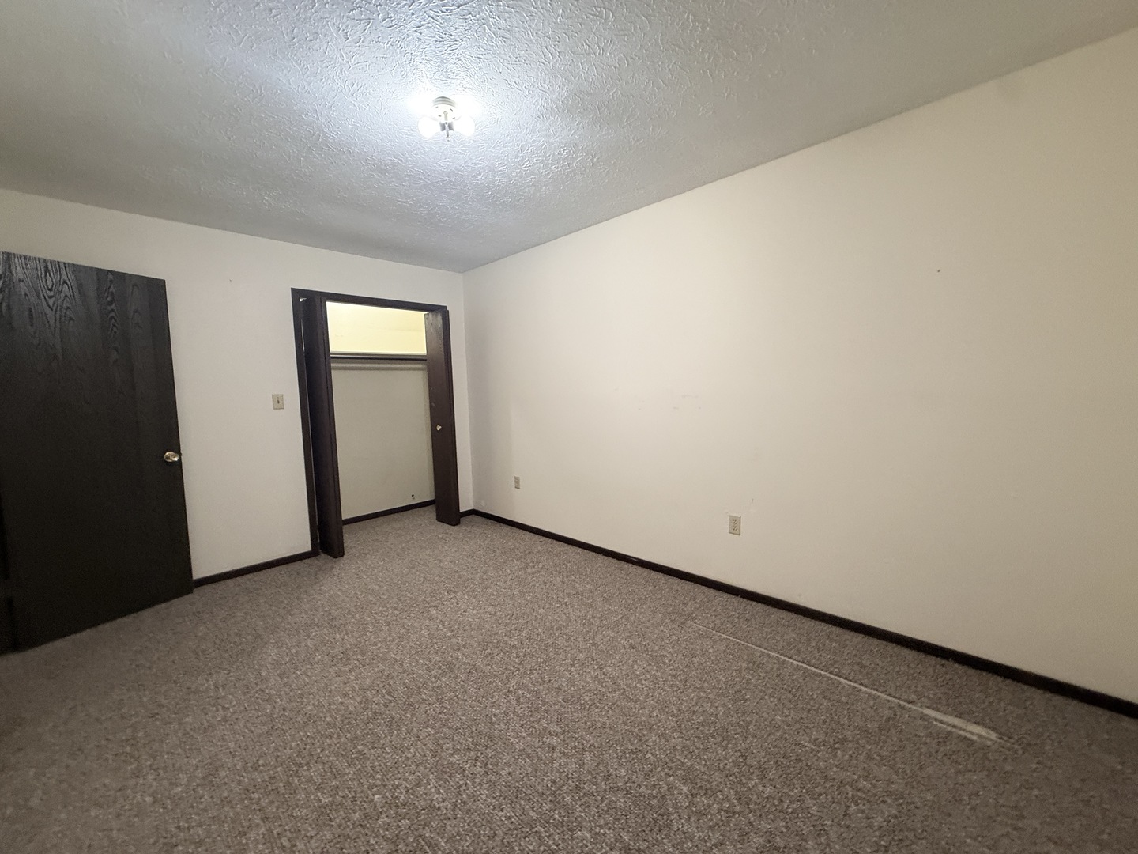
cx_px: 569
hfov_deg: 102.1
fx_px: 460
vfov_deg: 85.7
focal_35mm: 14
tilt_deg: -2.8
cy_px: 427
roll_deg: +0.1
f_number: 2.2
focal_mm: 2.22
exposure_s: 1/60
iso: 320
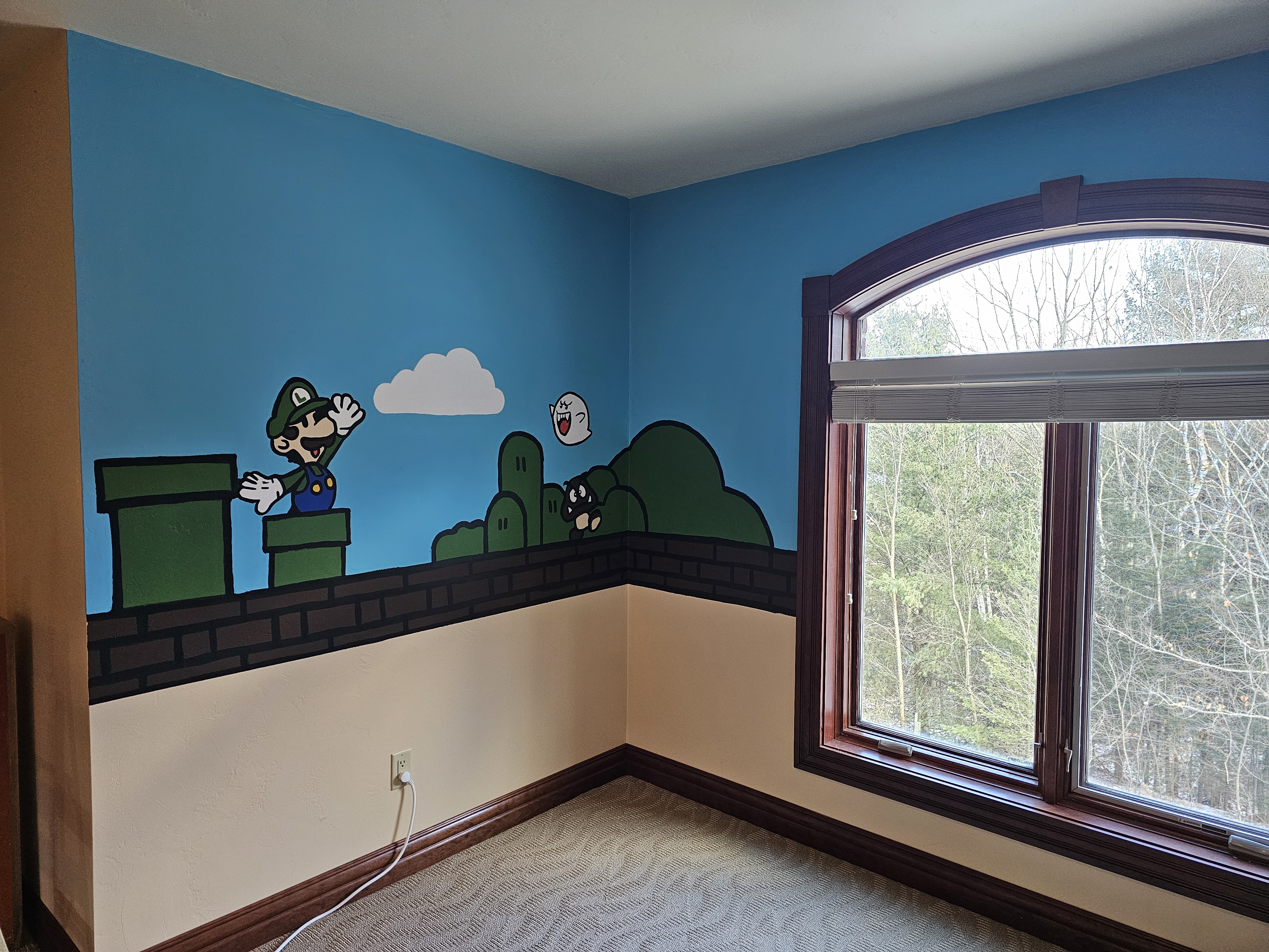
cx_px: 634
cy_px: 476
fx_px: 843
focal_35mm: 23
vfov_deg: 58.9
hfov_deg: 73.9
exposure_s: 1/120
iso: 500
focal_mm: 6.3
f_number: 1.7
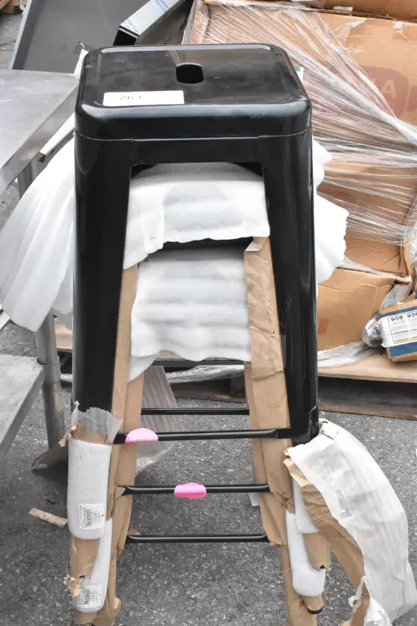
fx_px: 886
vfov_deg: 38.9
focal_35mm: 51
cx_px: 208
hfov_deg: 26.5
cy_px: 313
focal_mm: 34
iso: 6400
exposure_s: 1/1000
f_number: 16
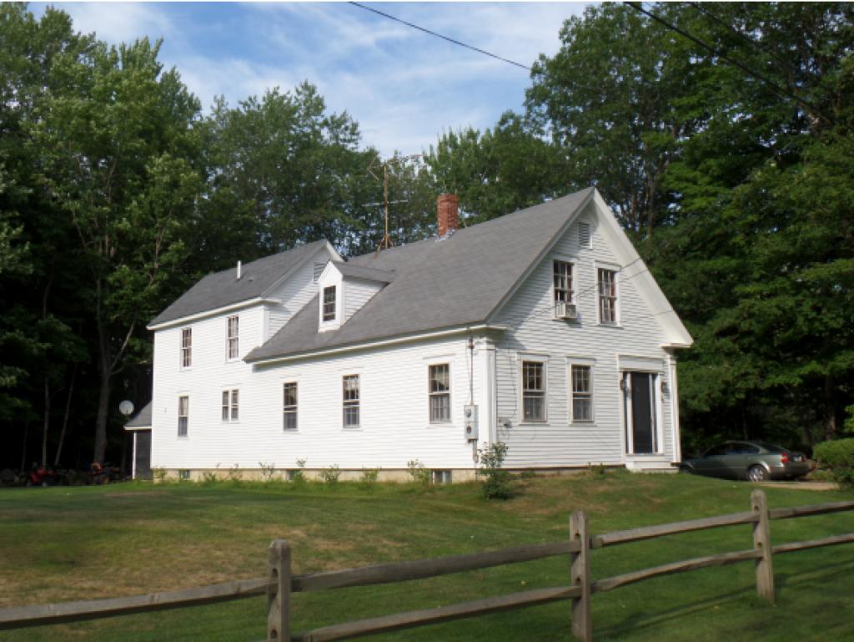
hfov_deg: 44.8
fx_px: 1037
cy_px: 321
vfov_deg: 34.4
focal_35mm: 42
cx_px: 427
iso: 100
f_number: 3.2
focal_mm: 7.5
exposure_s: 1/1000
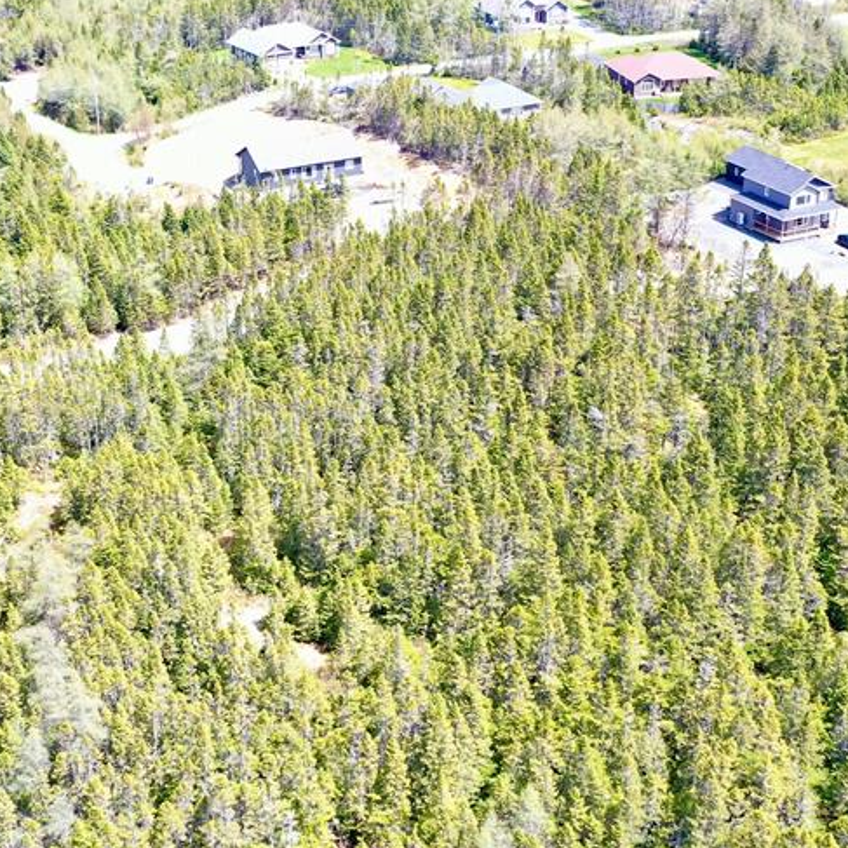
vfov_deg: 34.0
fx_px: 1386
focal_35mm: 50
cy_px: 413
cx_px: 355
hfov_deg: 34.0
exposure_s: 1/120
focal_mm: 10.26
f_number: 4.5
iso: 100
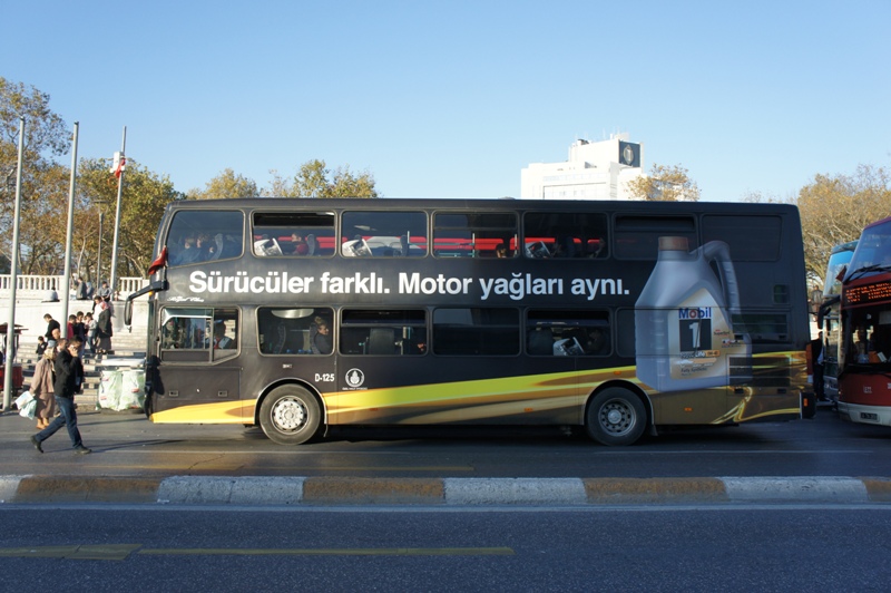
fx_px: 816
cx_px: 446
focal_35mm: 33
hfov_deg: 57.3
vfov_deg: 39.9
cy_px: 296
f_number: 8
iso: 200
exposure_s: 1/200
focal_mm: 22
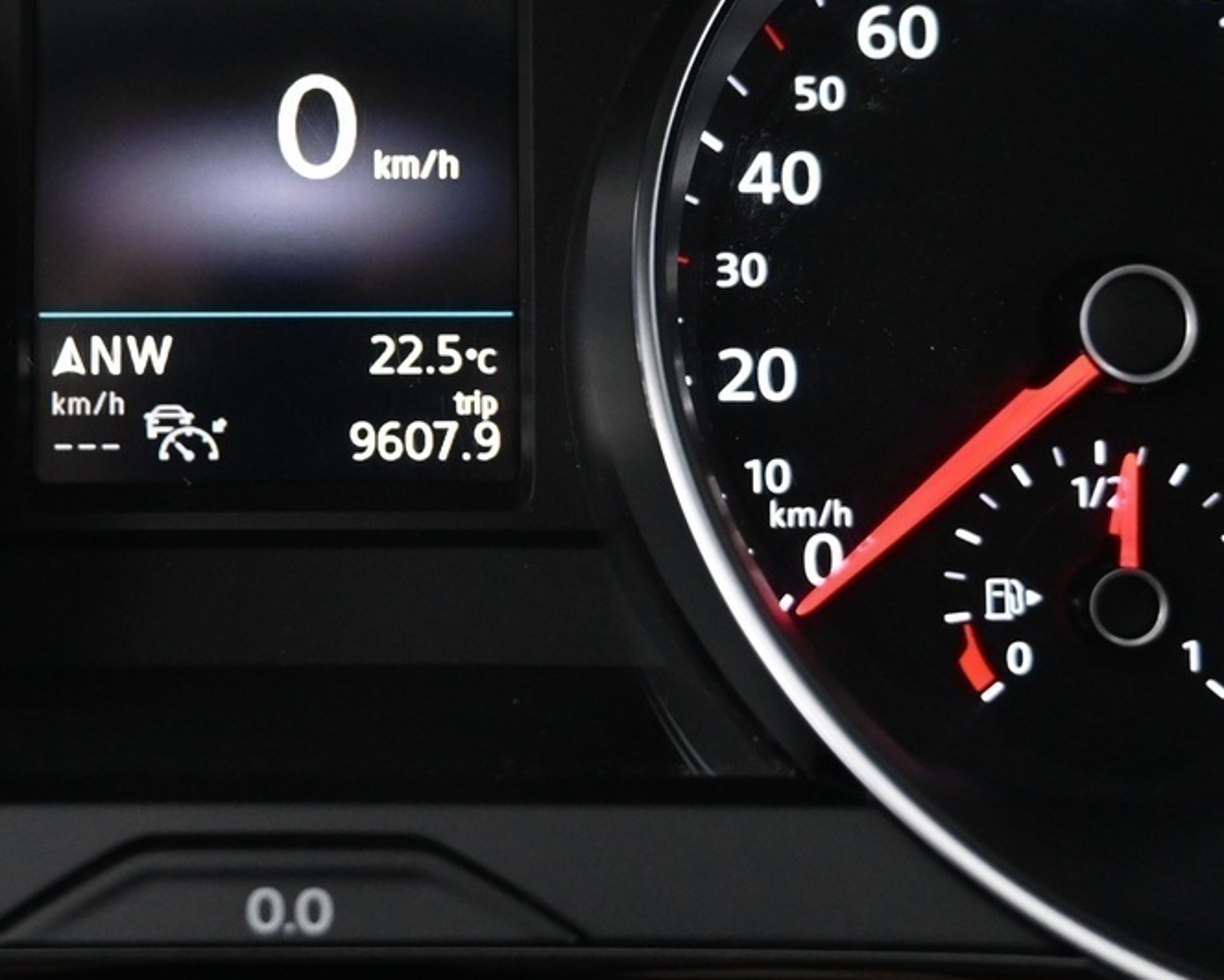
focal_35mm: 55
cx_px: 292
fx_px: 1993
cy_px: 303
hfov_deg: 33.4
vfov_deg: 27.4
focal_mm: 16
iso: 2500
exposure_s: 1/25
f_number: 3.5
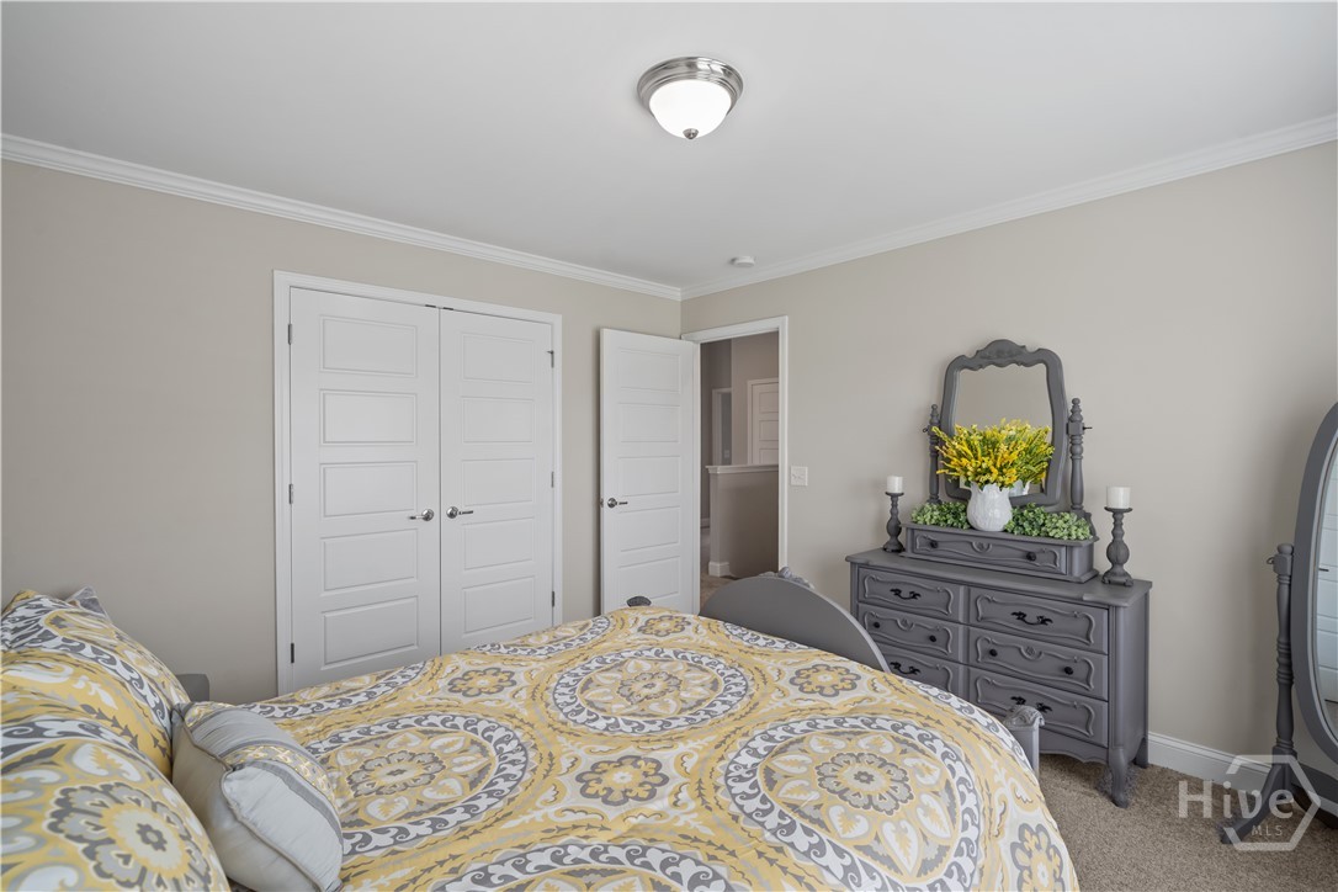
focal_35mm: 16
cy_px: 446
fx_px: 595
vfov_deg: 73.7
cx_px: 669
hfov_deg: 96.7
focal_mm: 16
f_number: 8
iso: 1250
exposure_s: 1/30
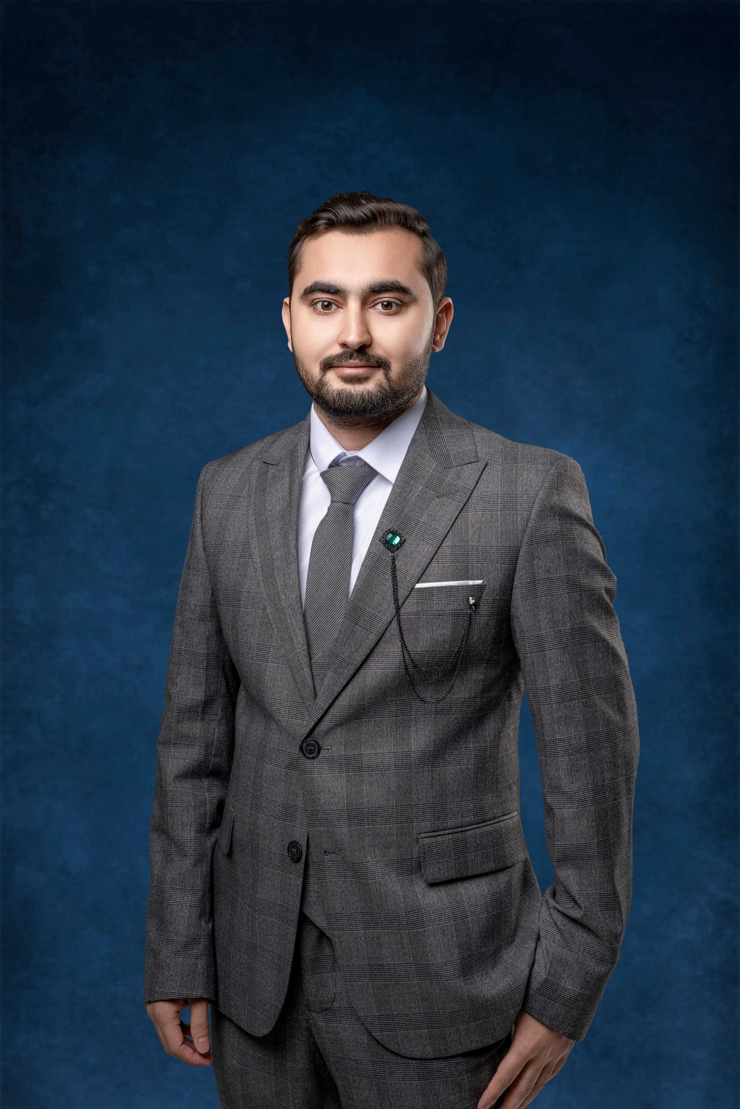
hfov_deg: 27.0
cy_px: 554
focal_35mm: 50
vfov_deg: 39.6
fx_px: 1541
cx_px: 370
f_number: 9
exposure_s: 1/160
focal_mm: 50
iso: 100
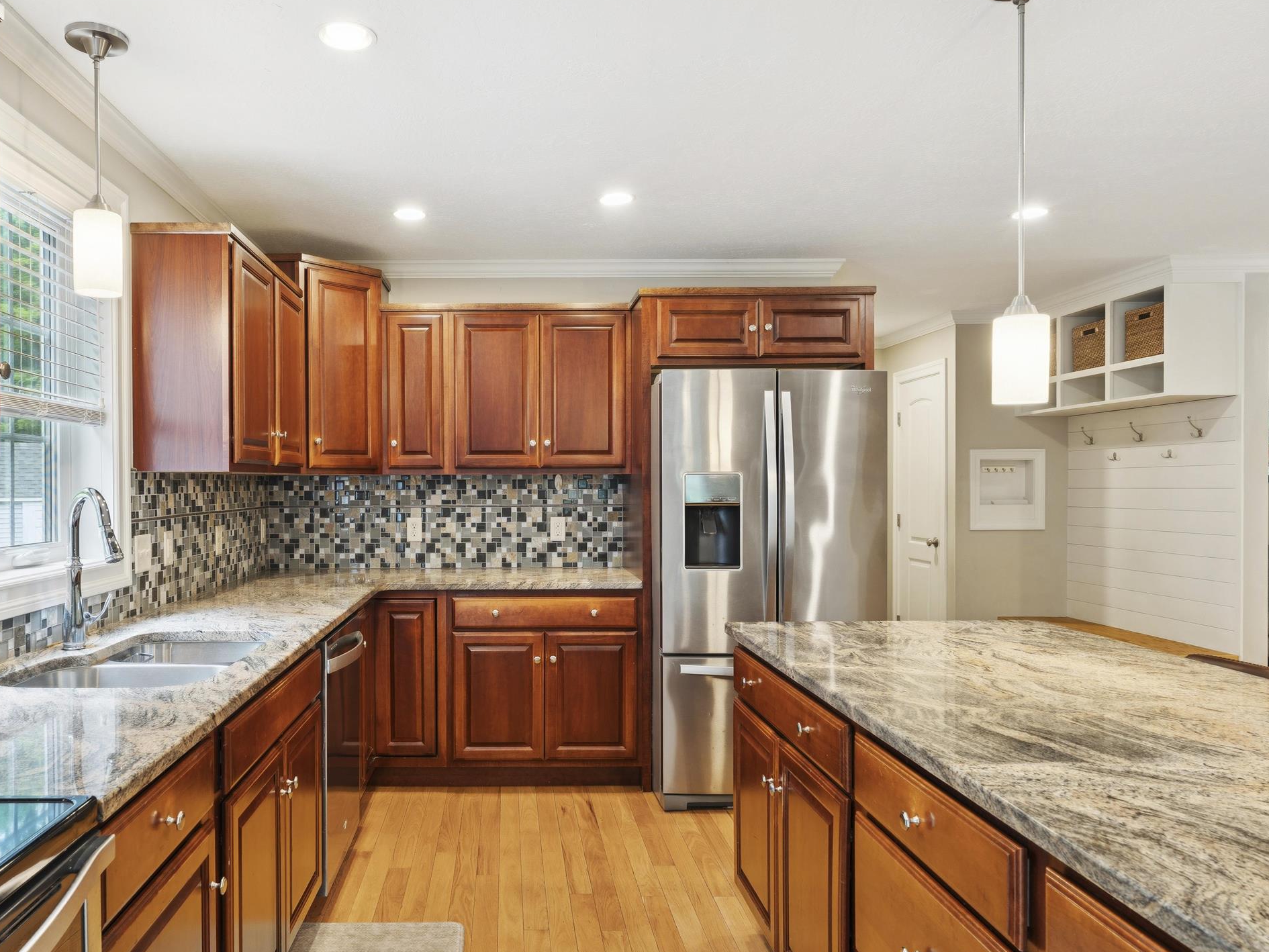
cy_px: 495
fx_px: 945
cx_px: 508
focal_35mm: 26
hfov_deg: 67.1
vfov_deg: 53.4
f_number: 8
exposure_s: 1.6
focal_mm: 16.5
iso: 100
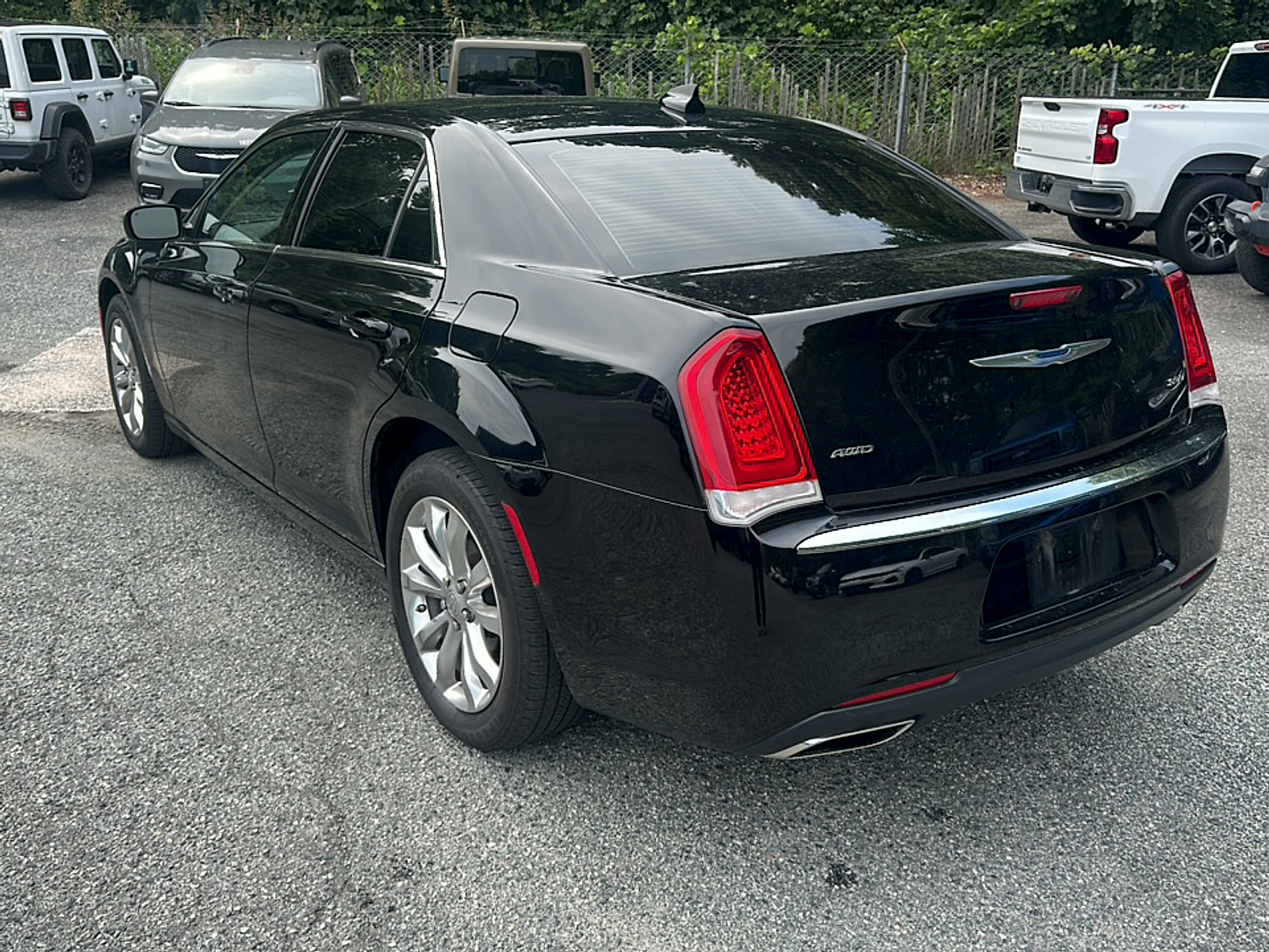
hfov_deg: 69.4
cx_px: 634
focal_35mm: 25
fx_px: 916
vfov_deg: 54.9
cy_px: 476
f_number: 1.78
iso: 80
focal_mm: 6.86
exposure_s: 1/1053
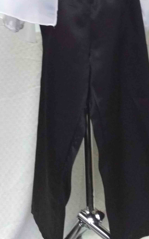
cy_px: 39
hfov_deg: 20.3
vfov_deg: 31.0
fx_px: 416
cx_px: 84
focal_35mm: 64
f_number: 2
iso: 949
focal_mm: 4.12
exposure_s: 1/14
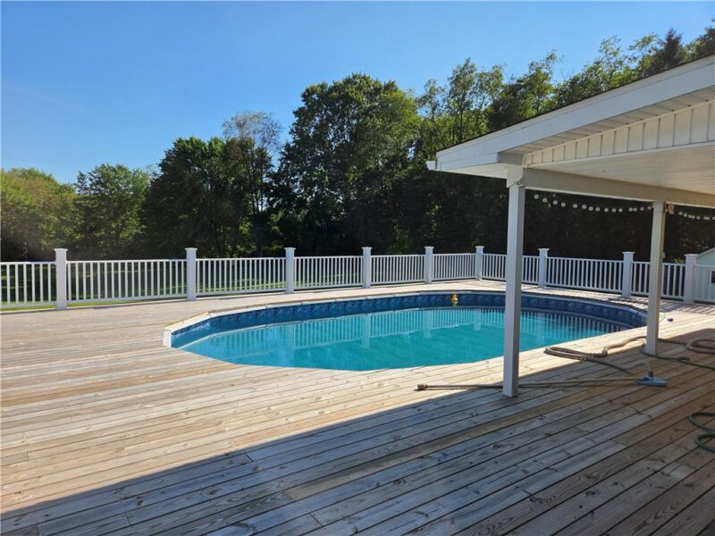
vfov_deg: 58.9
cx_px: 358
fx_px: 475
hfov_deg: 73.9
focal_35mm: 23
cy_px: 268
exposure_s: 1/5543
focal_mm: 5.4
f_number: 1.8
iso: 80
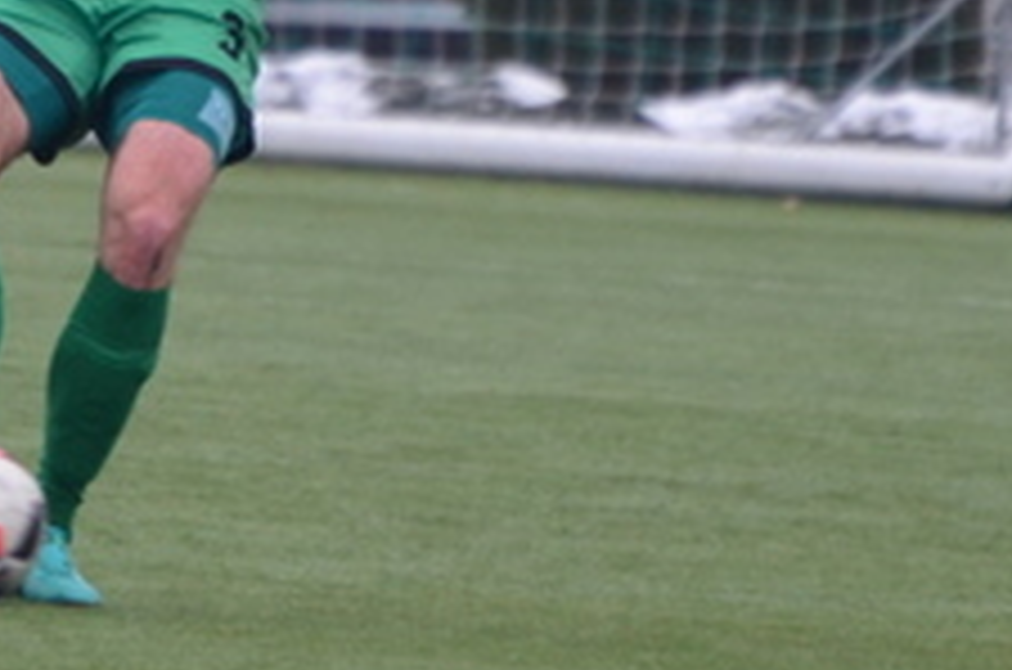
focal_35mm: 1599
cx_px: 202
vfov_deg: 0.9
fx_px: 44854
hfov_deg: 1.3
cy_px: -18
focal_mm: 300
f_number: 5.6
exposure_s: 1/400
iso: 640
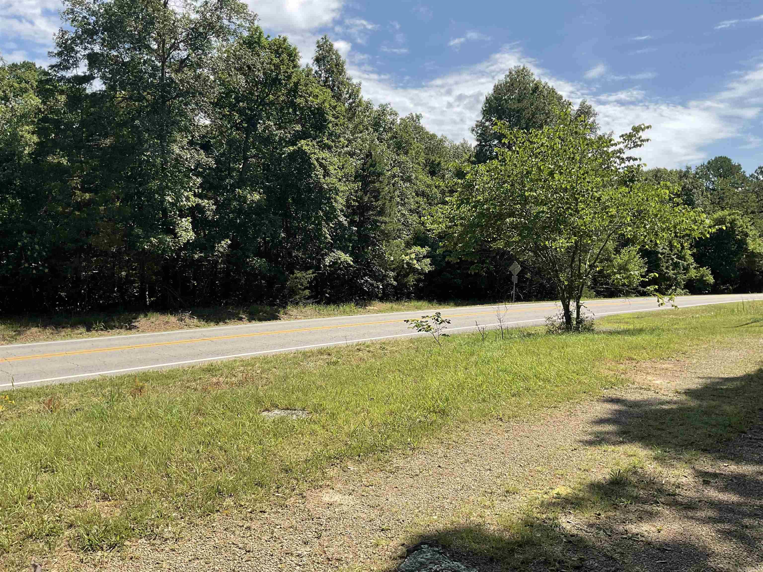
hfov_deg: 61.7
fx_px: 639
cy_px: 286
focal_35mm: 29
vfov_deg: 48.2
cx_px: 382
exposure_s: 1/1342
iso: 16
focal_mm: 3
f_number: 1.8
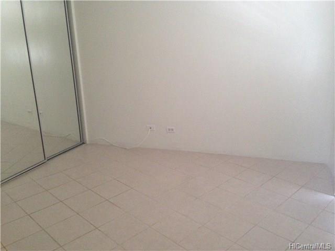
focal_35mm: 33
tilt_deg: -17.9
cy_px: 126
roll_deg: +2.0
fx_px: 319
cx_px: 168
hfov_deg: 55.4
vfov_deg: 42.9
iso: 400
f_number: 2.4
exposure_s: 1/15
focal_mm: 4.12
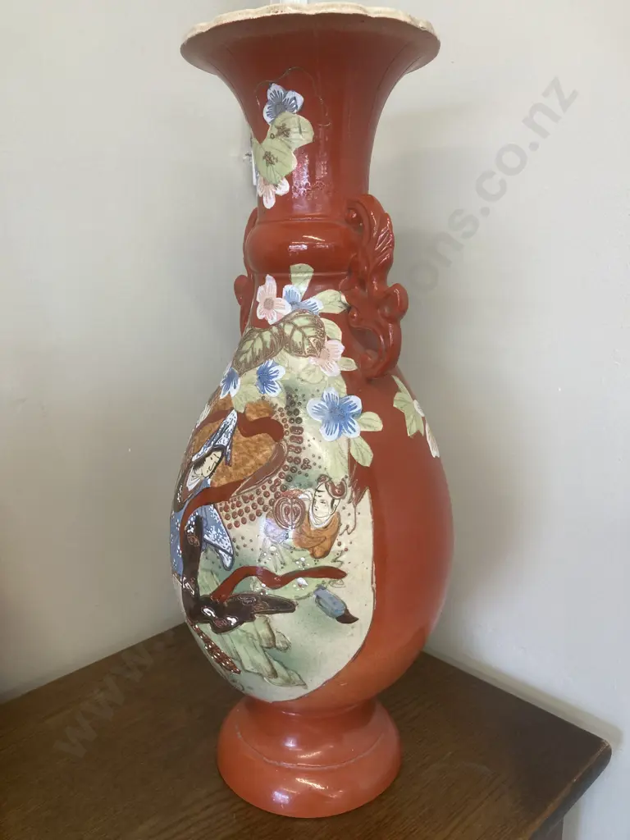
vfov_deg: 63.4
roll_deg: -0.4
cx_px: 315
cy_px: 420
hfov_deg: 49.7
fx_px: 679
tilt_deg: -11.3
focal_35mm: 28
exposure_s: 1/100
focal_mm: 3.99
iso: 80
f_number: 1.8
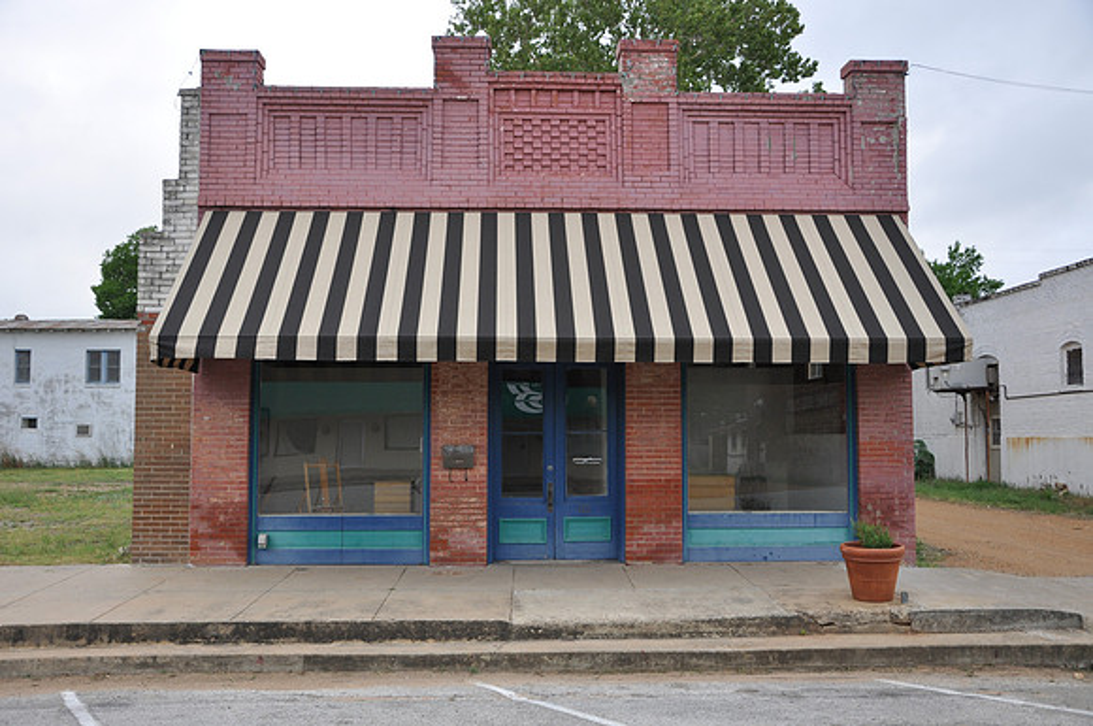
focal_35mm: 33
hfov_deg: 57.3
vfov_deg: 39.9
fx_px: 1001
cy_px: 363
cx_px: 546
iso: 220
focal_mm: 22
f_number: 5.6
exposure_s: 1/30
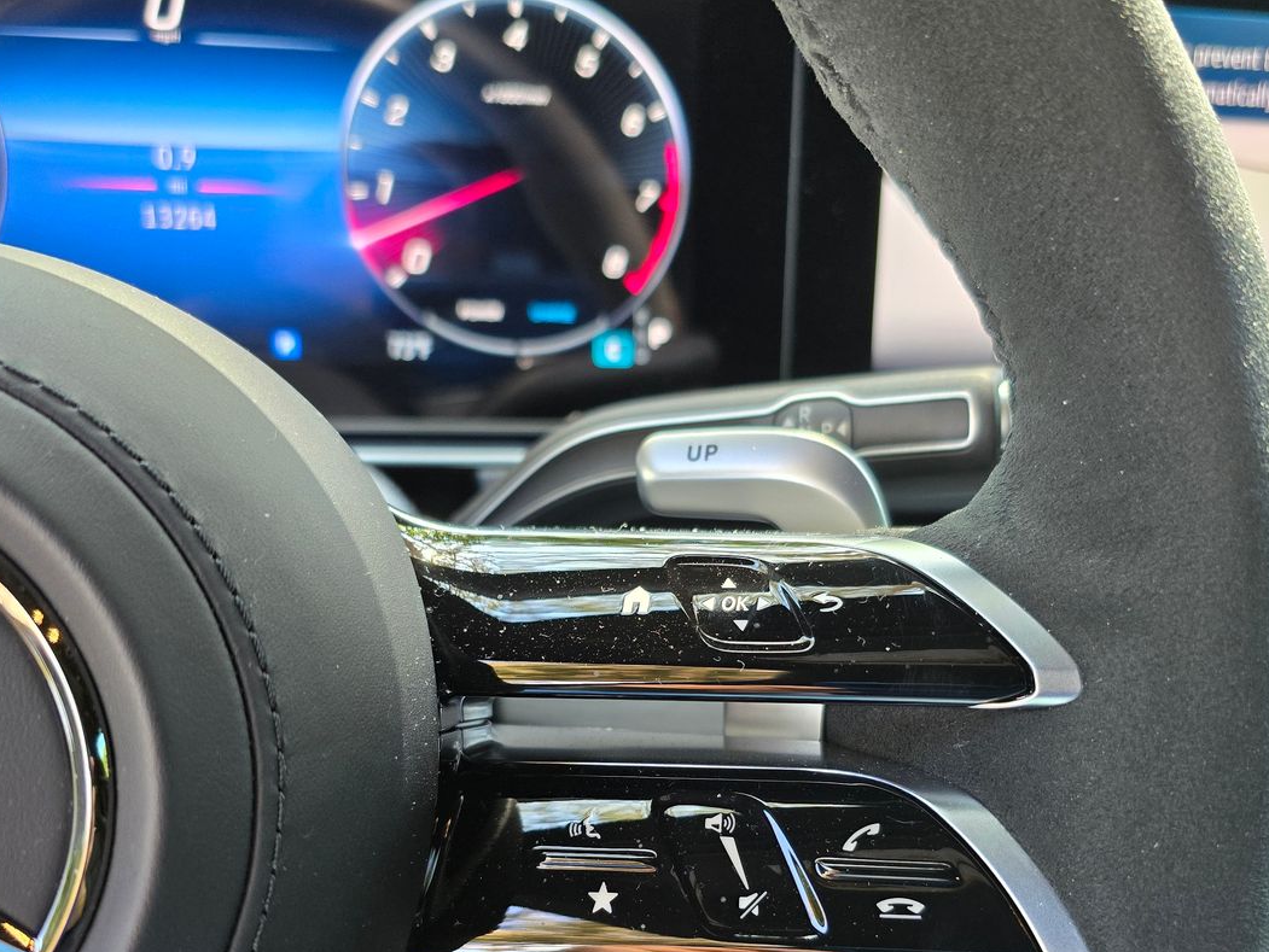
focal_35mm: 35
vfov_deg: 39.9
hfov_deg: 52.6
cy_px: 684
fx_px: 1284
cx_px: 681
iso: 250
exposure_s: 1/120
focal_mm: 6.3
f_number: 1.7
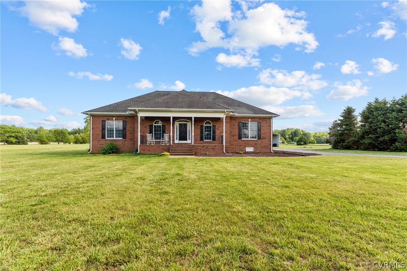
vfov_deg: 74.7
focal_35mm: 16
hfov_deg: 97.8
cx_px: 204
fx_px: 177
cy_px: 136
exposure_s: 1/100
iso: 100
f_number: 8
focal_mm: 15.7
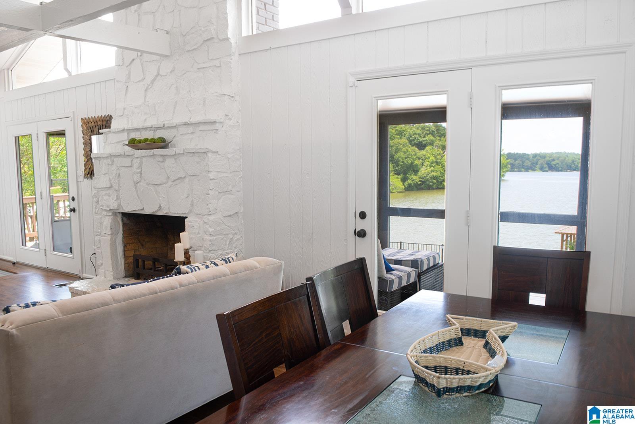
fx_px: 476
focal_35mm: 27
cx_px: 318
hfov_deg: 67.4
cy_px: 212
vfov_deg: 47.9
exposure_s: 1/30
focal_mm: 18
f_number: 8
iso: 200
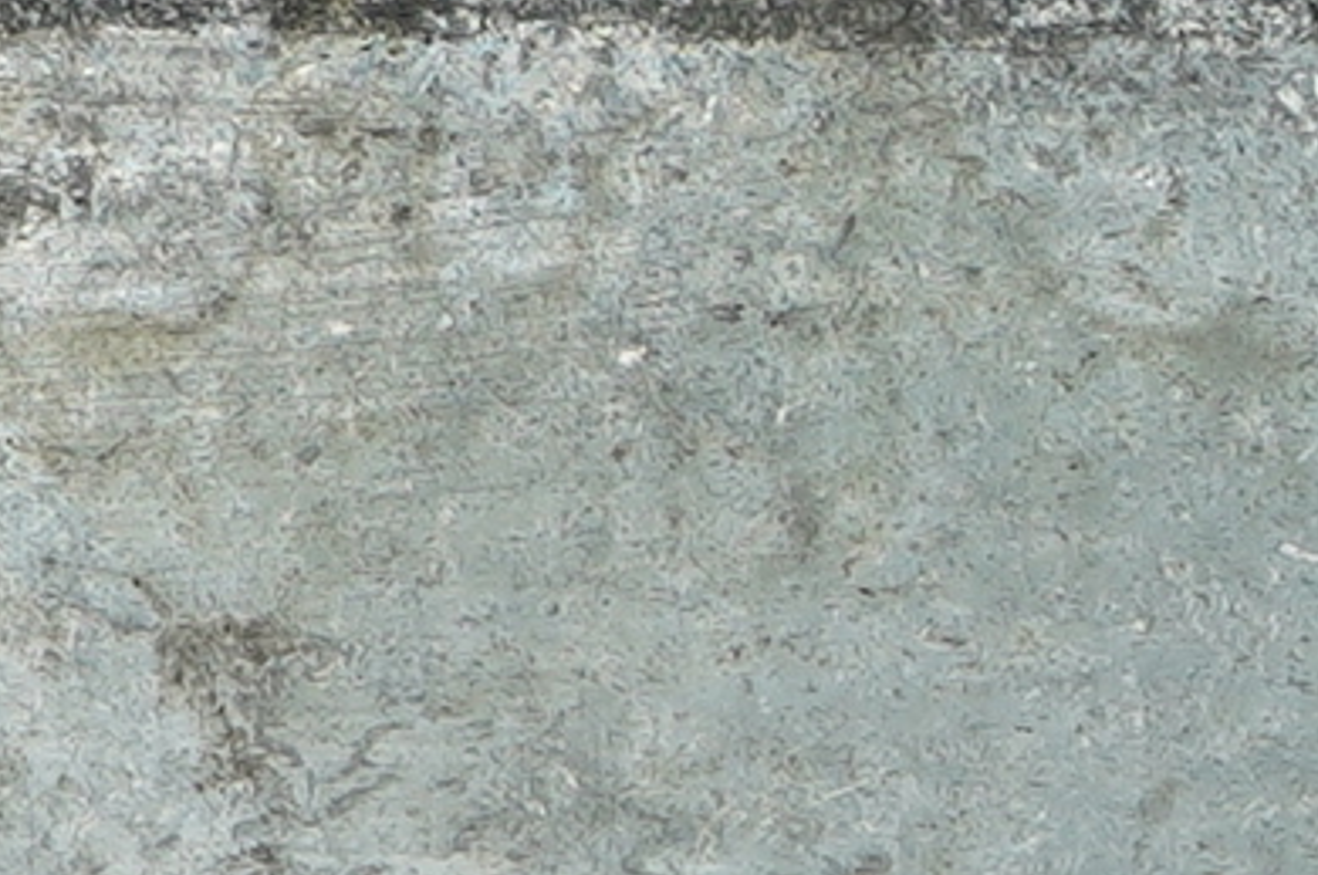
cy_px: 378
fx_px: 11847
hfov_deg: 6.3
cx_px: 1649
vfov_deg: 4.2
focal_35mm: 324
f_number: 4
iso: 125
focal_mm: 28
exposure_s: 1/60
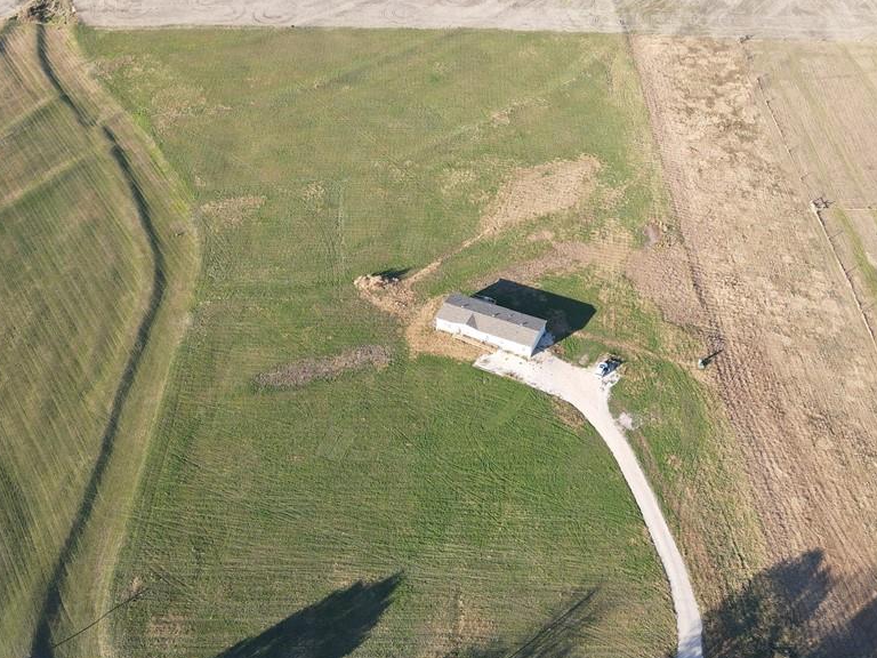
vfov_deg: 44.1
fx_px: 811
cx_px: 480
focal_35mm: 32
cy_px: 345
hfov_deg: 56.7
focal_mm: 4.5
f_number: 2.8
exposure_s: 1/160
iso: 100
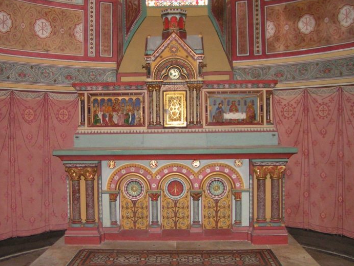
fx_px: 450
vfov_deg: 32.9
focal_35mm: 44
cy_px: 123
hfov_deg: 42.9
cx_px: 163
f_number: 2.8
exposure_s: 1/40
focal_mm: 5.8
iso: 200
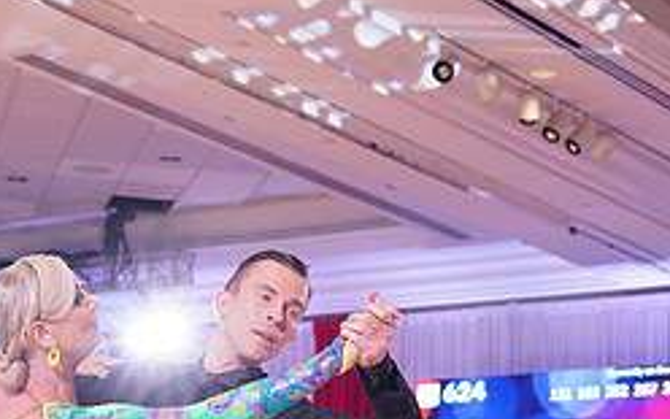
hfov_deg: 16.7
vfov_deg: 10.3
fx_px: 2264
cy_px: 557
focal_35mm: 124
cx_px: 163
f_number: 5
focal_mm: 52
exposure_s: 1/125
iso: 1250
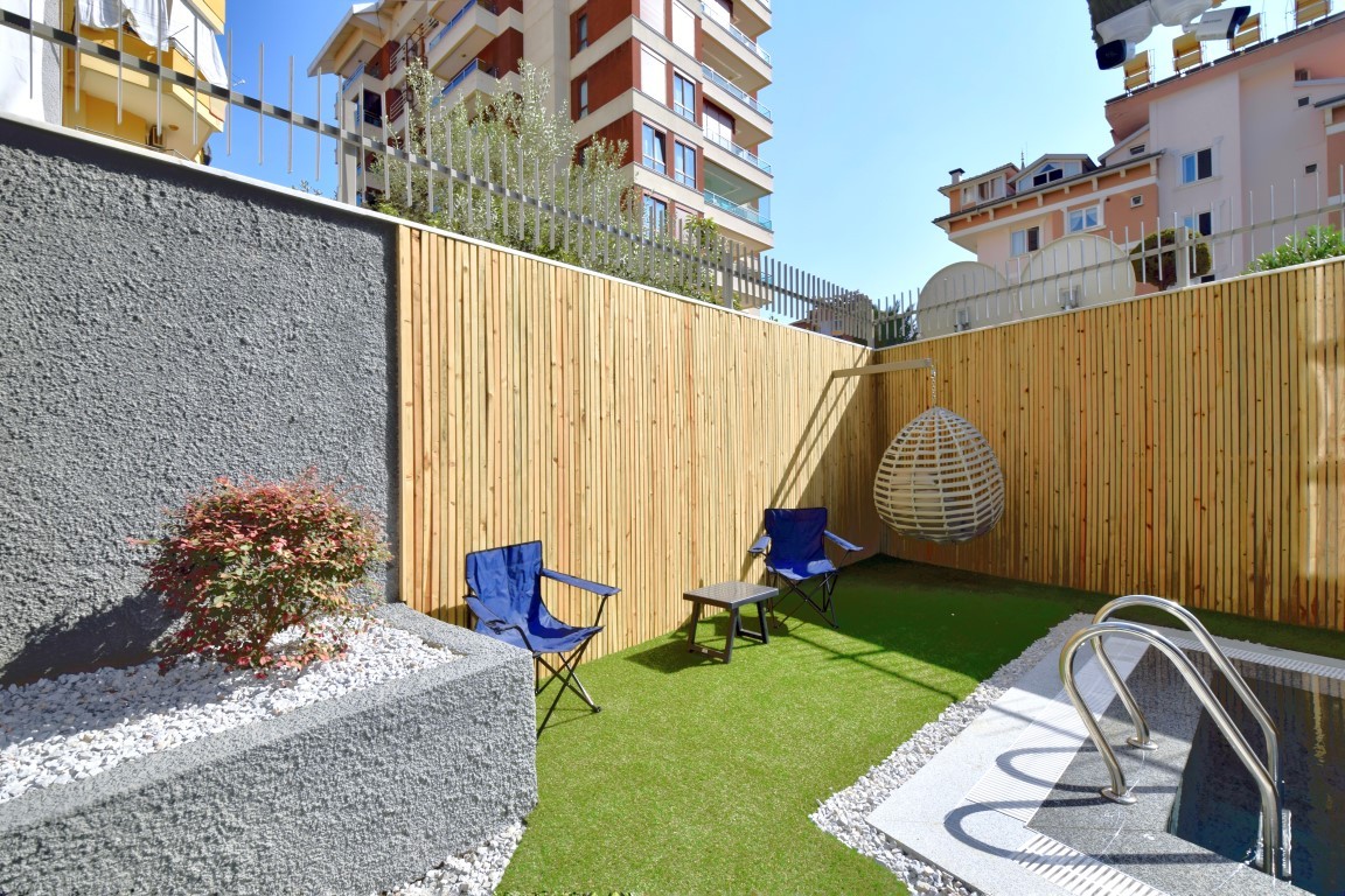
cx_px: 672
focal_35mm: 15
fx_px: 560
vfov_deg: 77.3
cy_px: 448
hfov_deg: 100.4
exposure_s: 1/200
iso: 100
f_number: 9
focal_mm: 10
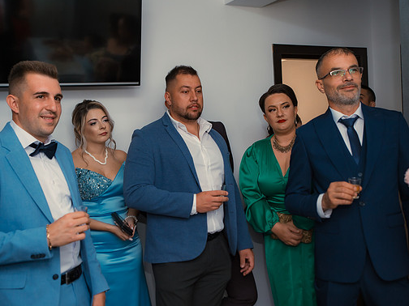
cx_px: 190
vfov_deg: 34.3
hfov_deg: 44.8
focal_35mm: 42
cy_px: 152
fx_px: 496
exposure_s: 1/125
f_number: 3.5
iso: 500
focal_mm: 38
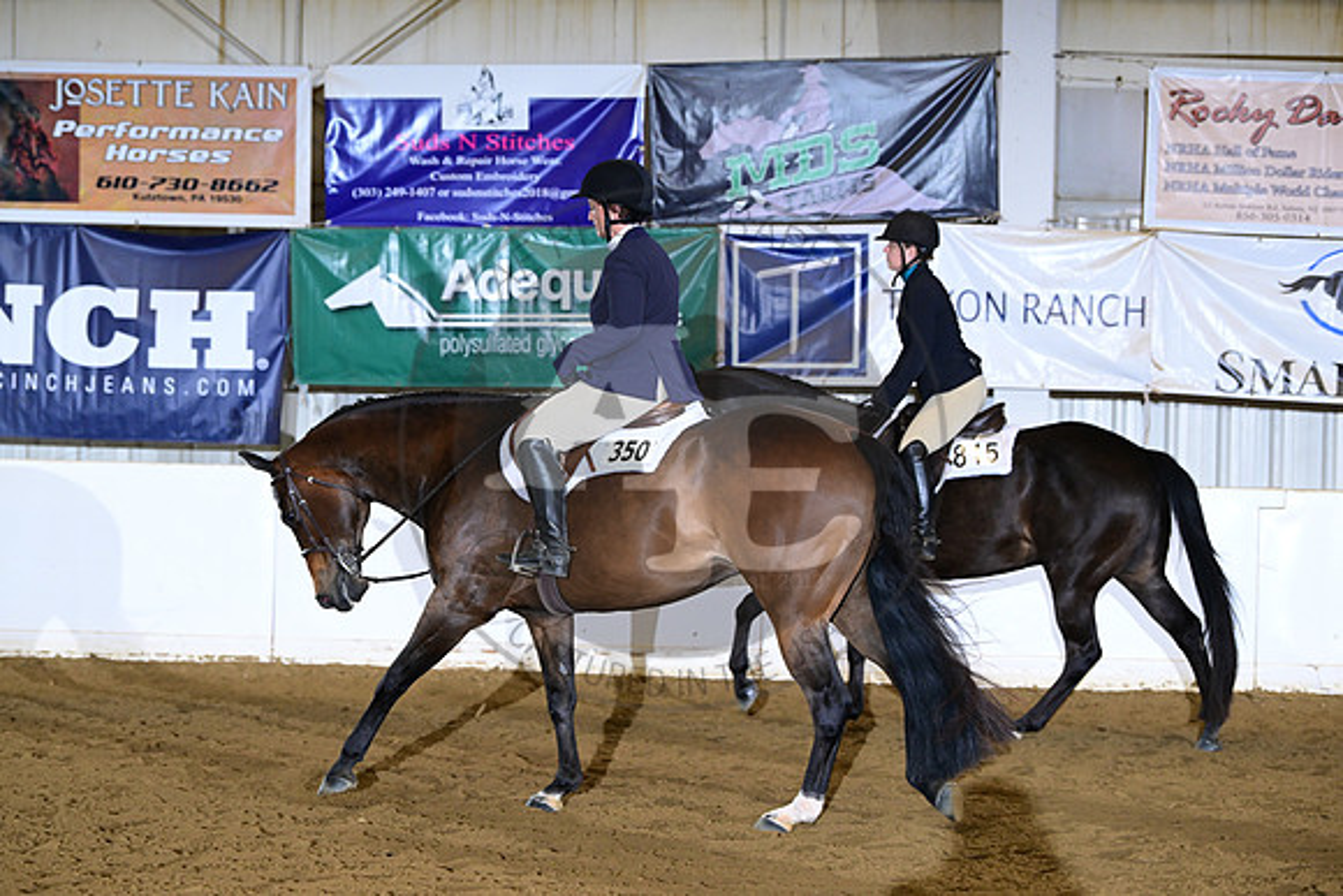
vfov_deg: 11.4
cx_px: 672
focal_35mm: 120
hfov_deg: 17.1
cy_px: 448
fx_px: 4478
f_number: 4.5
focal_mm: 120
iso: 2500
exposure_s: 1/200
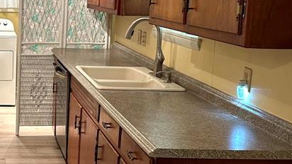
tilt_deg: -9.5
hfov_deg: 30.5
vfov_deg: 18.5
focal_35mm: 65
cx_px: 12
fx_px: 503
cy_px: 64
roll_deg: -0.8
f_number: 1.78
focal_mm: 6.86
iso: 320
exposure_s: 1/60
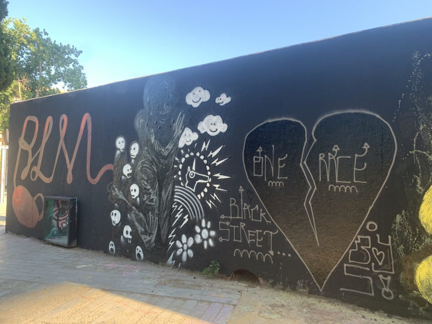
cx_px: 216
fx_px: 324
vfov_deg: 53.1
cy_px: 162
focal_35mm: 26
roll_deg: -1.7
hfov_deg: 67.3
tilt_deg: +2.8
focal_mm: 4.25
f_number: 1.8
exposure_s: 1/121
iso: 32
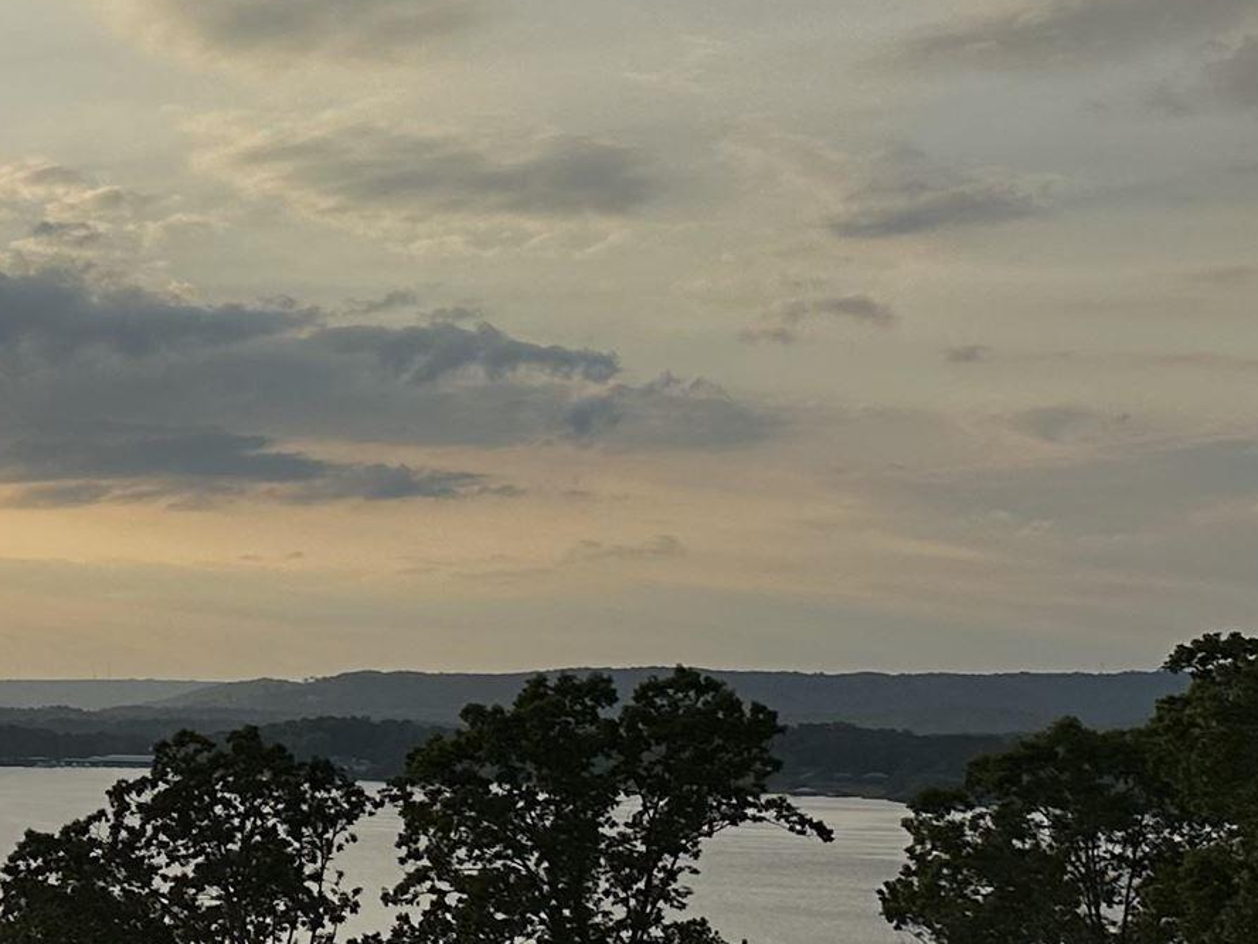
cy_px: 617
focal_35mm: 83
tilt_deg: +2.0
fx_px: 3016
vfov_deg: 17.7
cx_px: -829
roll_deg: -1.0
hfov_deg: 19.3
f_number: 1.78
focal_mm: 6.86
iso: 80
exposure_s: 1/8197
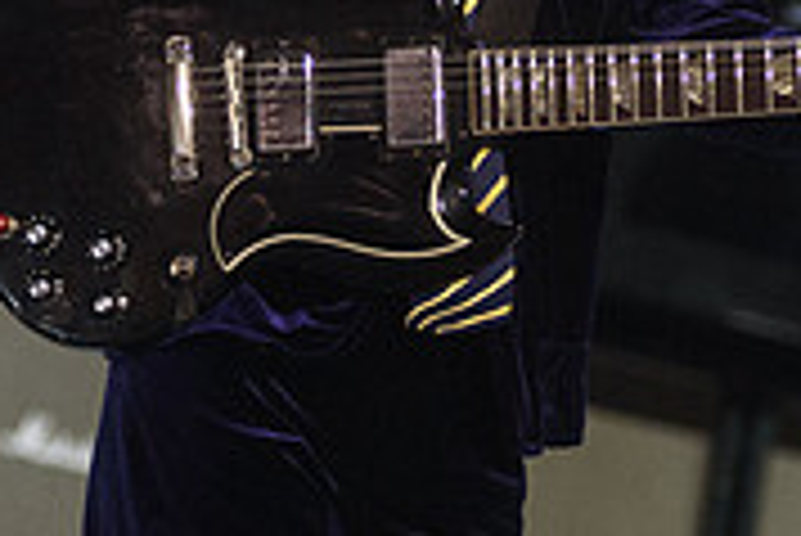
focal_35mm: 495
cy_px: -305
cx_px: 516
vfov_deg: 2.8
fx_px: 11022
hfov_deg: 4.2
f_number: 4
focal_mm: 110
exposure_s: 1/800
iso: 2500
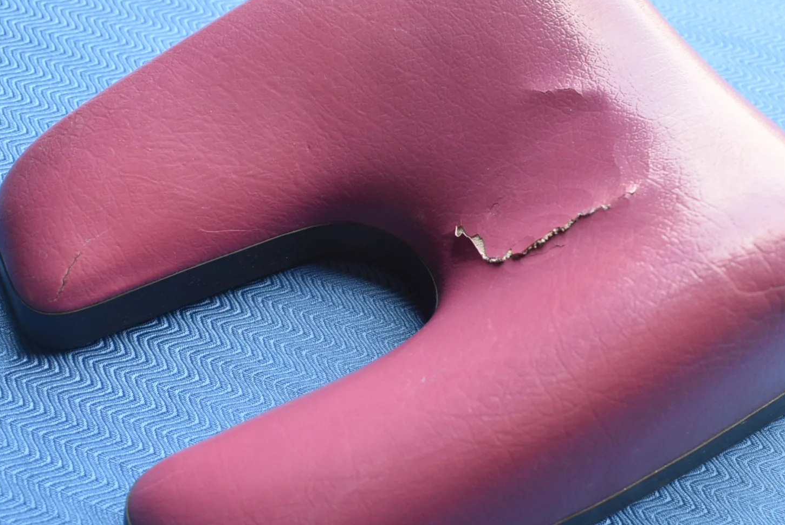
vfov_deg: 25.5
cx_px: 411
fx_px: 1156
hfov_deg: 37.5
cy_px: 330
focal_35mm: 53
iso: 320
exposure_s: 1/125
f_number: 5.6
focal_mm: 20
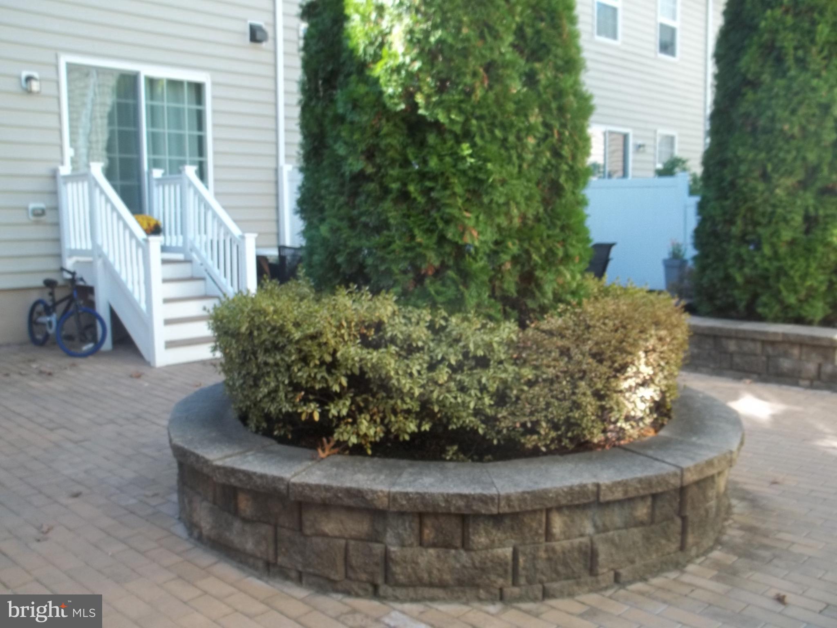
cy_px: 314
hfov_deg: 55.4
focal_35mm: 33
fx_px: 798
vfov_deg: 42.9
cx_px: 418
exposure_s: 1/60
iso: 64
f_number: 3.3
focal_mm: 5.9
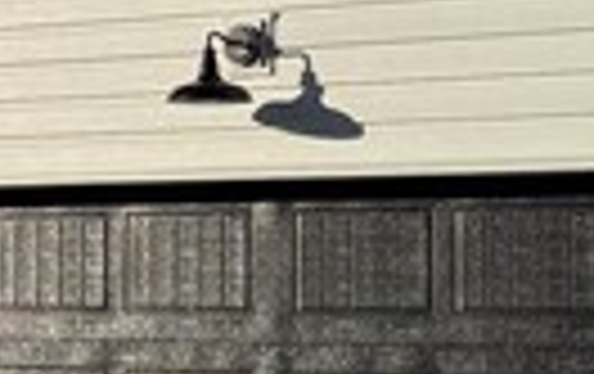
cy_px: 59
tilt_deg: +5.8
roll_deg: -1.9
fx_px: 3195
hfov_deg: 10.1
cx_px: -432
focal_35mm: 197
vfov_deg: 6.7
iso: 80
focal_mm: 6.76
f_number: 1.78
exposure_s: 1/11905
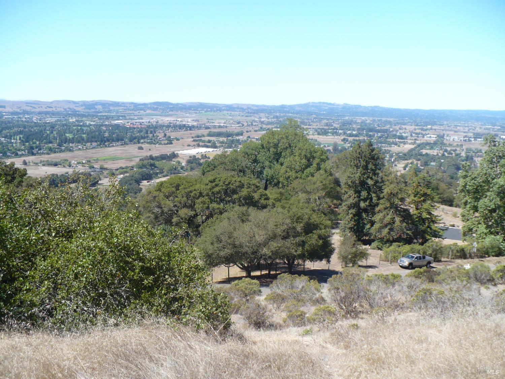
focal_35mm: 37
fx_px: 540
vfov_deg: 38.7
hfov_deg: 50.1
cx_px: 252
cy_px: 190
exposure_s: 1/640
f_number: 2.8
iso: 100
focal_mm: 6.1
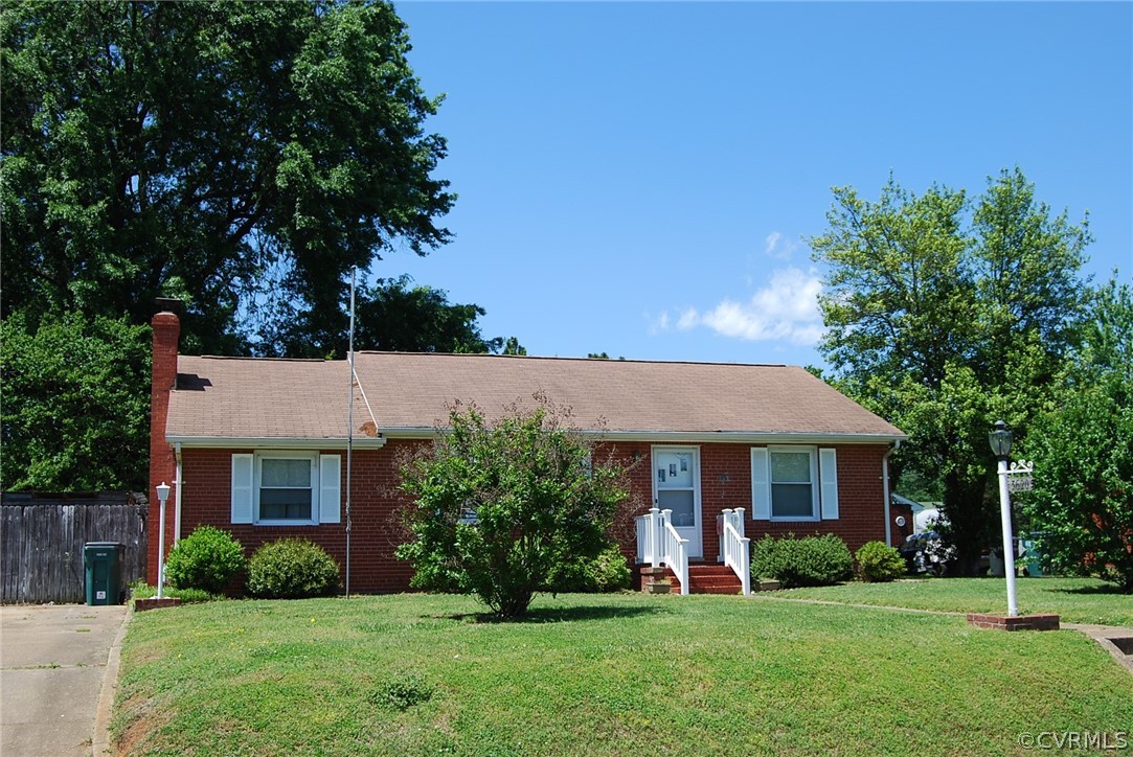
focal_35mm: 39
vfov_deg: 34.3
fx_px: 1228
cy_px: 378
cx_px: 566
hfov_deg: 49.5
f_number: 7.1
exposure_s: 1/200
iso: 100
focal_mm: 26
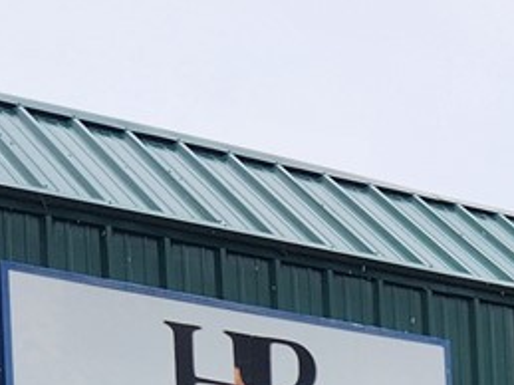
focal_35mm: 142
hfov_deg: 13.2
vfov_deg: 9.4
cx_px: 754
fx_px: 2108
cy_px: 887
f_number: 1.8
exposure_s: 1/970
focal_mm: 5.4
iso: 20
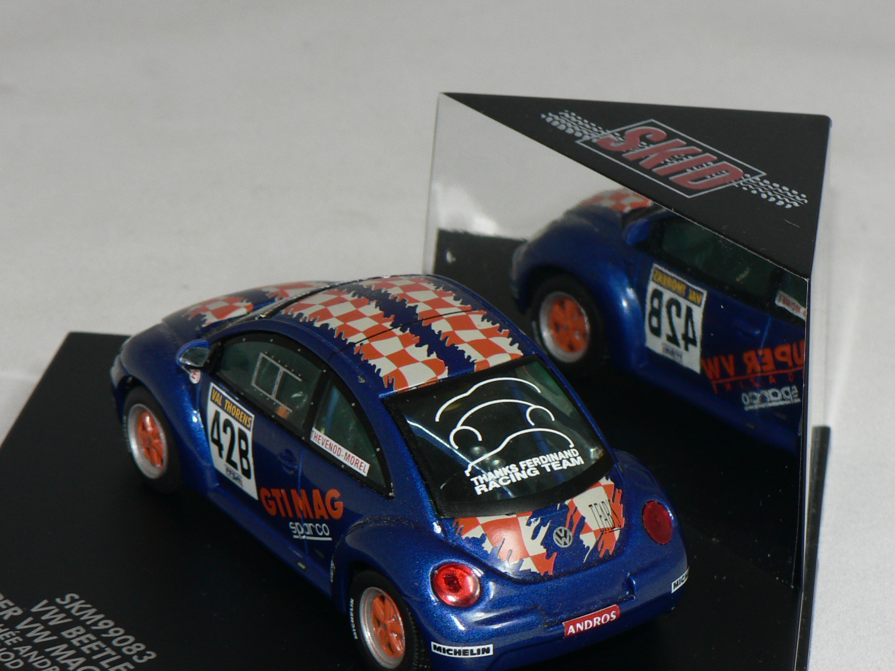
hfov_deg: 16.0
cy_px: 421
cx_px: 482
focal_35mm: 123
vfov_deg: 12.0
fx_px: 3180
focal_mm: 14
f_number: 4
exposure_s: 1/60
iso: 80
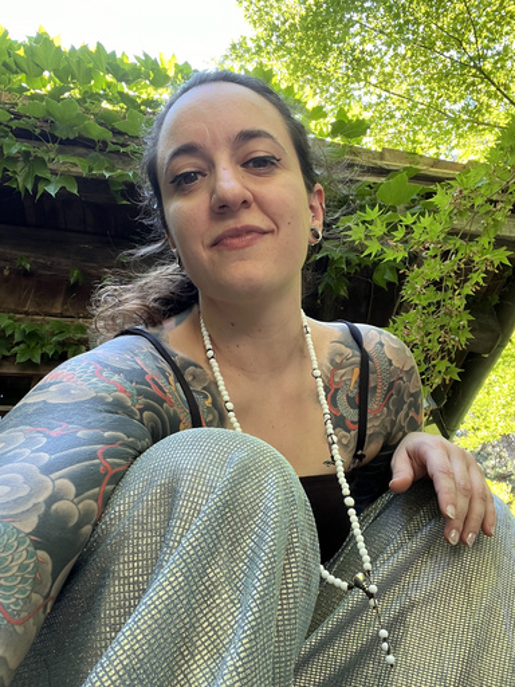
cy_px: 344
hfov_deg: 46.8
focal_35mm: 30
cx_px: 258
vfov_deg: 60.0
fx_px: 595
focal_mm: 2.71
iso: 100
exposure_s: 1/67
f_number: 2.2
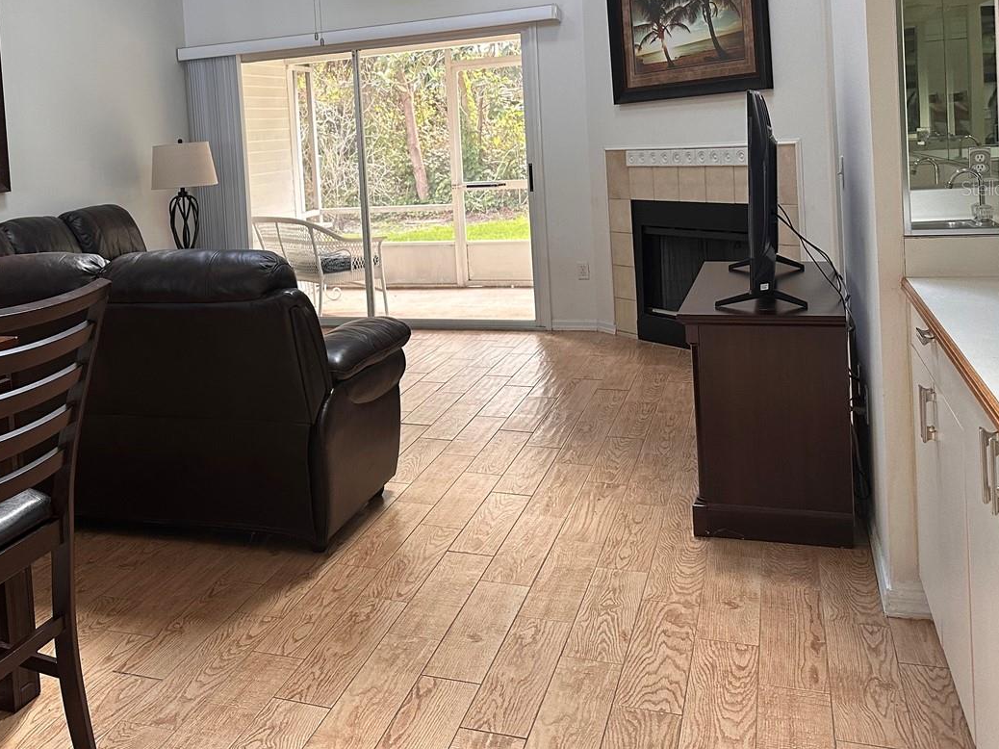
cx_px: 282
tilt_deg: -3.3
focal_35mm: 37
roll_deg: +3.7
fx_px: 1068
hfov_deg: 48.7
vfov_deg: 37.7
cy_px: 188
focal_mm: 6.86
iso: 250
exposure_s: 1/104
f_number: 1.78
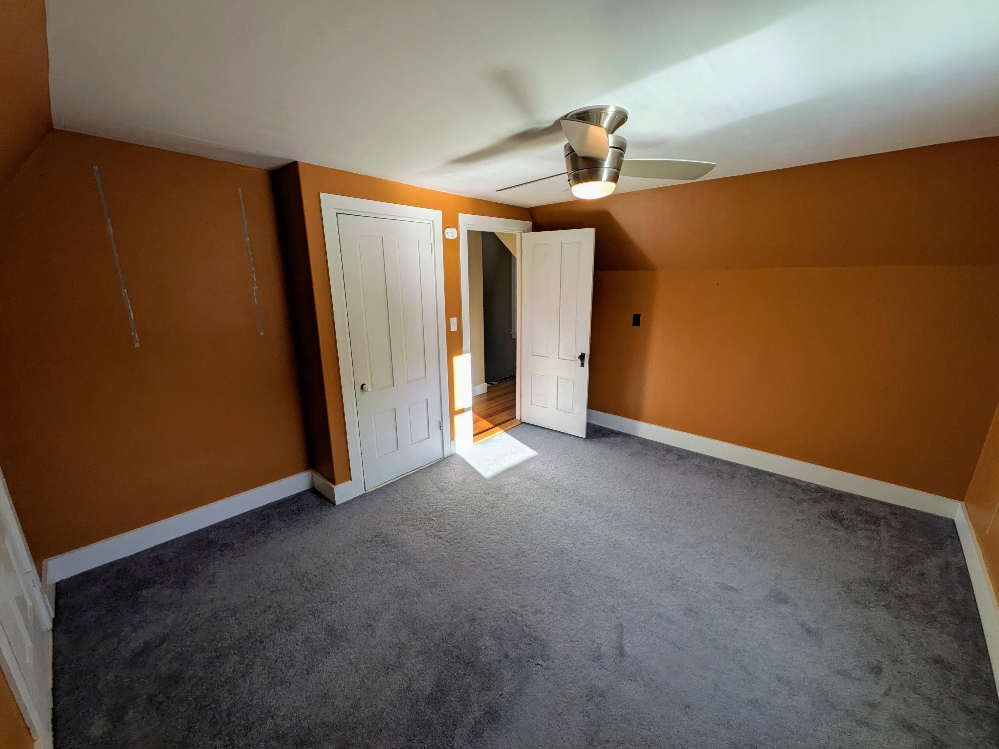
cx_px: 500
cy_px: 374
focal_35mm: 14
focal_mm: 1.85
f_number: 2.2
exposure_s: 1/172
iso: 67
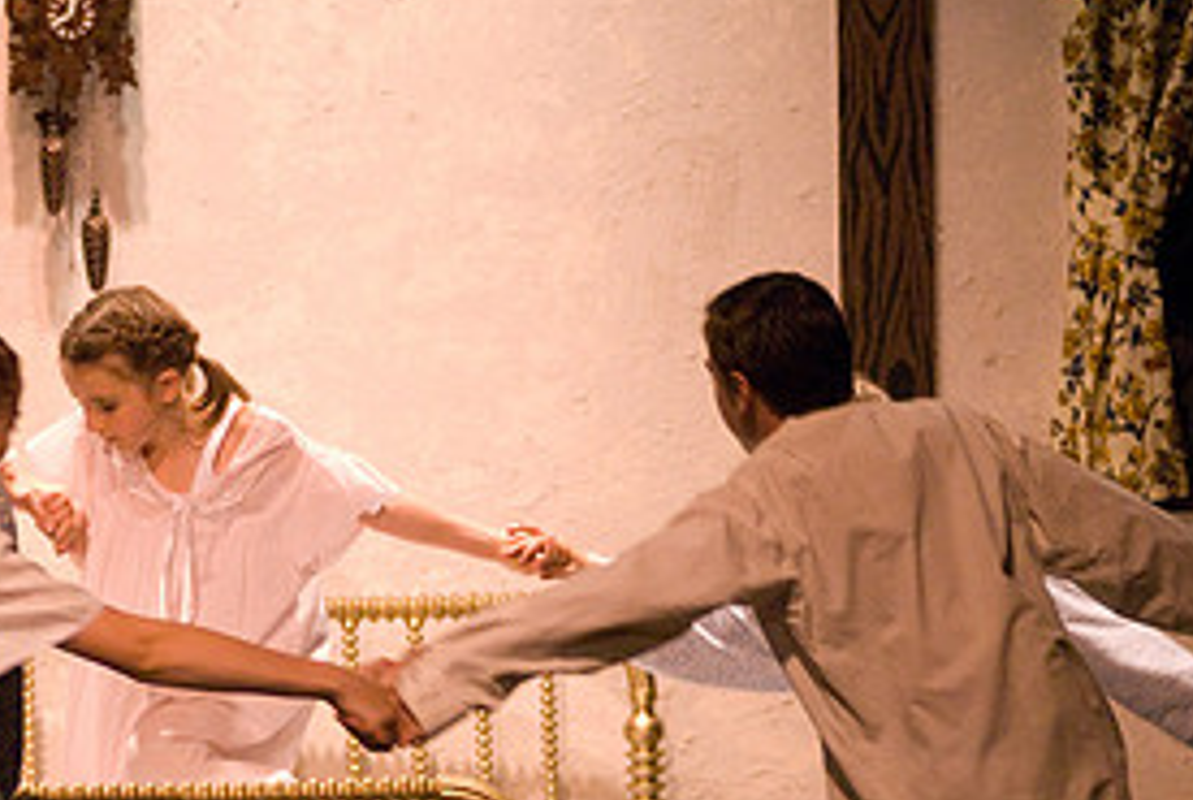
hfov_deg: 5.2
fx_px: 13079
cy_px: 536
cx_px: 147
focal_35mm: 394
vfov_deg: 3.5
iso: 1600
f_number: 2.8
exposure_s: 1/125
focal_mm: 125
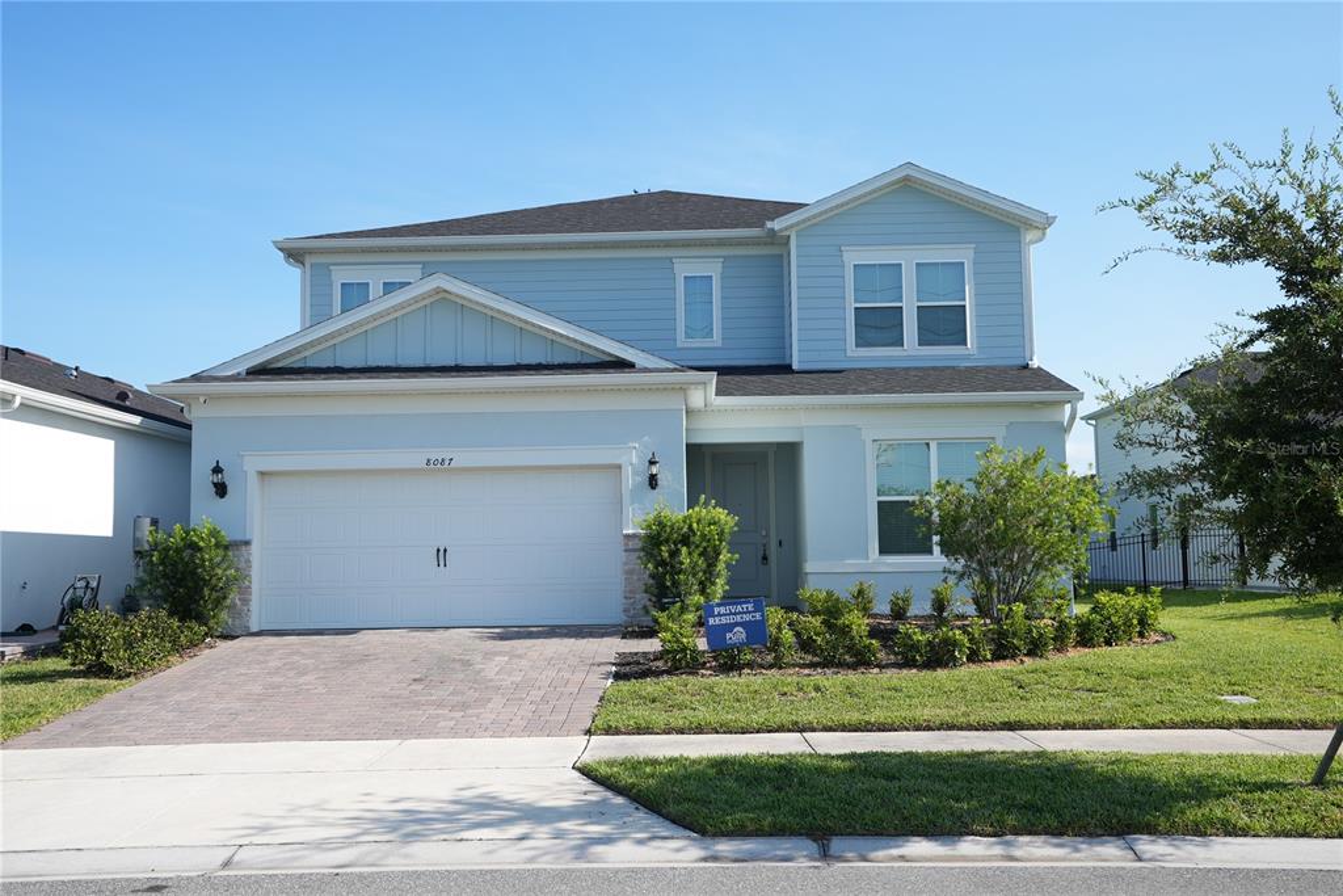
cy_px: 448
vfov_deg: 37.9
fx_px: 1306
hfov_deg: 54.4
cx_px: 672
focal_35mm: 35
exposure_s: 1/400
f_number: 4.5
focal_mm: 35
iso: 80
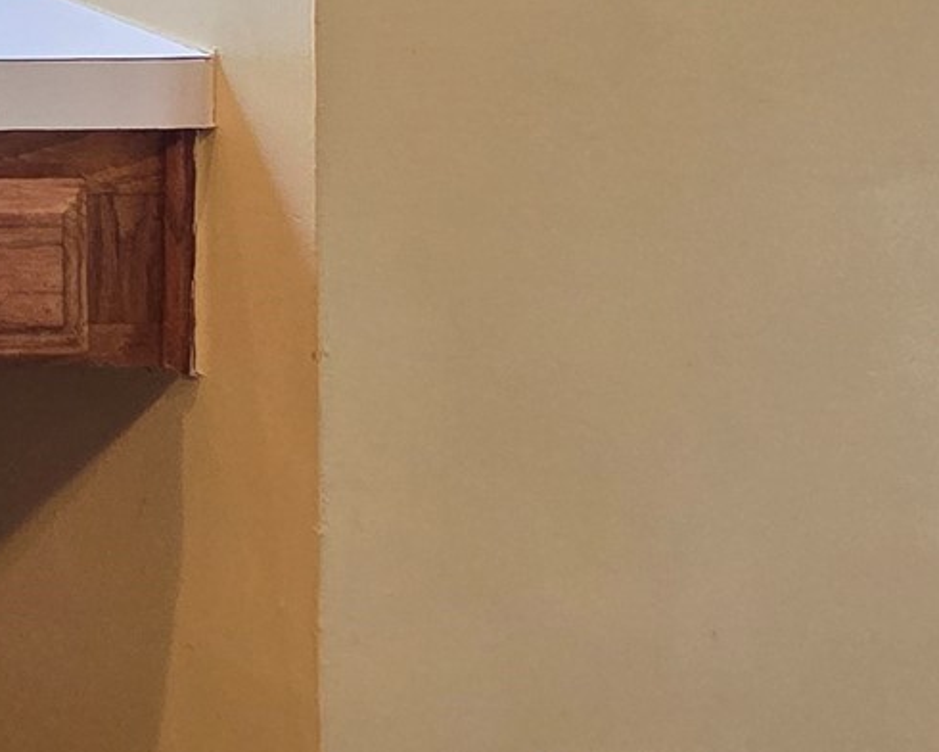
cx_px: -943
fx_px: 1473
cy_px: -355
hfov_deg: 19.3
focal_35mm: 53
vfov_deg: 23.4
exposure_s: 1/60
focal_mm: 2.2
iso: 200
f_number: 2.2
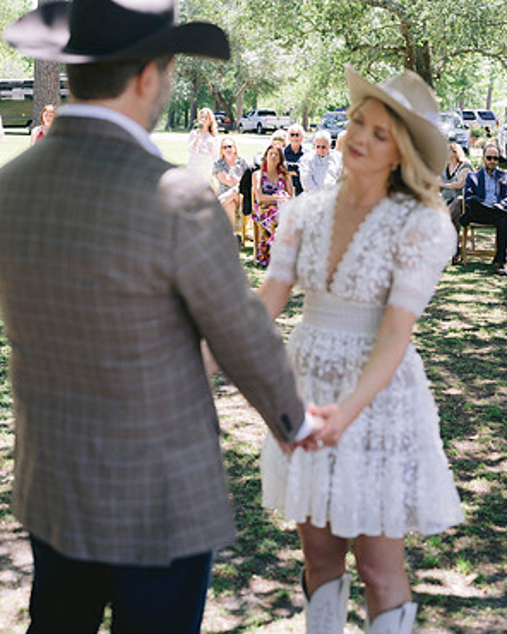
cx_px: 252
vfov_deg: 32.9
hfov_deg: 26.7
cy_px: 250
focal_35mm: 57
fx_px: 1069
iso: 400
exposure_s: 1/640
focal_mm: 50
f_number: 3.5
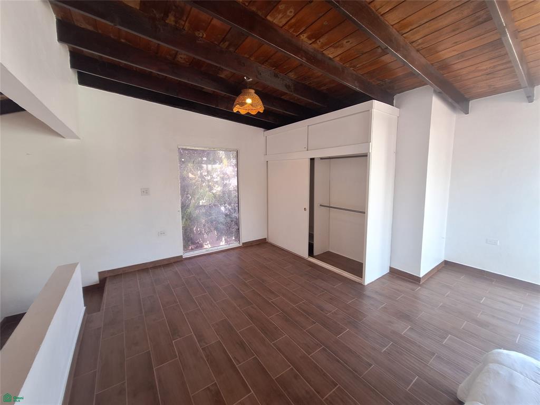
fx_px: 203
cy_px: 202
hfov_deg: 106.2
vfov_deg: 89.9
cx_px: 270
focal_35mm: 13
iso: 50
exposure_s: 1/40
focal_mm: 1.74
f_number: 2.2
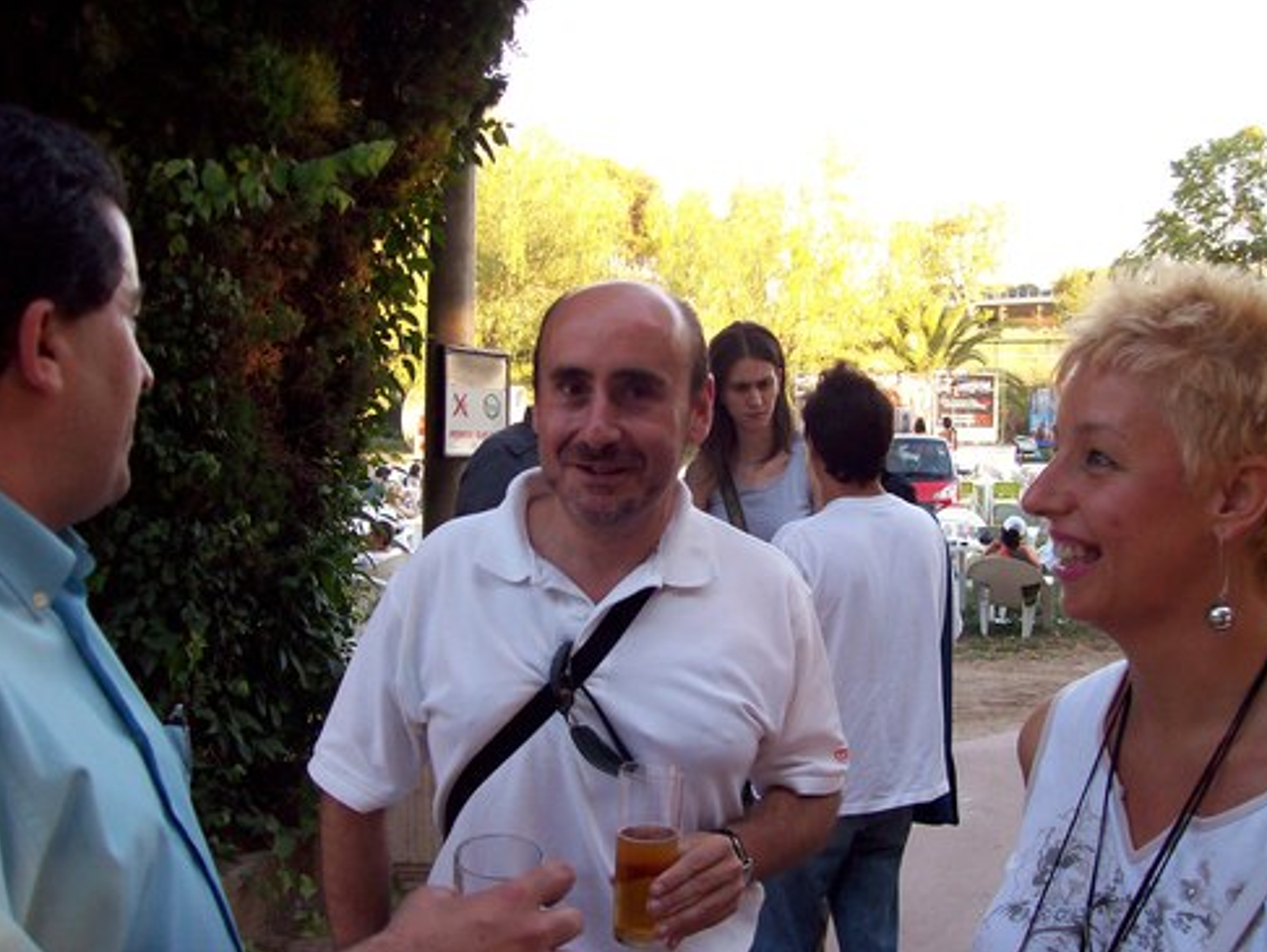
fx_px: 1355
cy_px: 481
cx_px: 644
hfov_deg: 50.1
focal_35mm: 37
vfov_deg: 38.7
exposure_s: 1/78.1
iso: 80
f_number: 2.7
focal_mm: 6
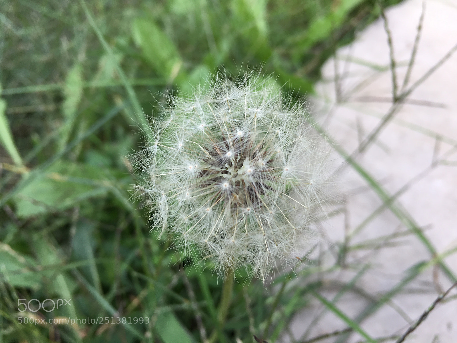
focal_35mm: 29
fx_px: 383
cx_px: 228
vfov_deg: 48.2
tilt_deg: -51.3
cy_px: 172
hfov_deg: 61.7
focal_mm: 4.15
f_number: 2.2
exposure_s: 1/232
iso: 25
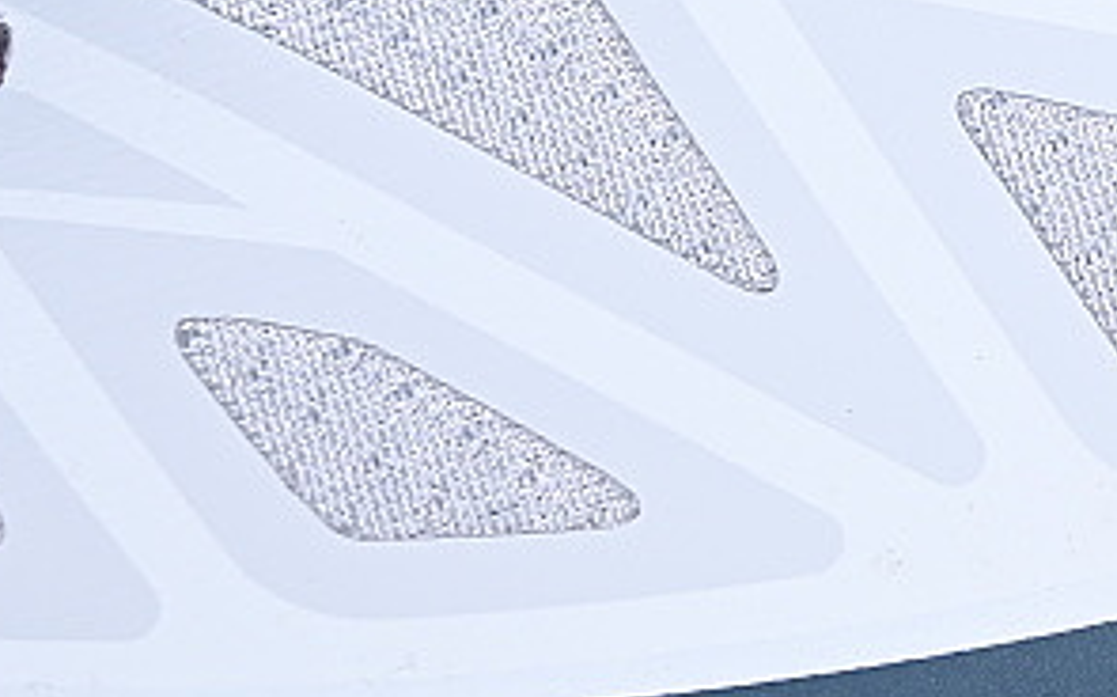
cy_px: 68
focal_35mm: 280
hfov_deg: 7.4
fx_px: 8519
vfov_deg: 4.7
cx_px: 1746
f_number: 7.1
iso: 160
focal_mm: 50
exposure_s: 1/80
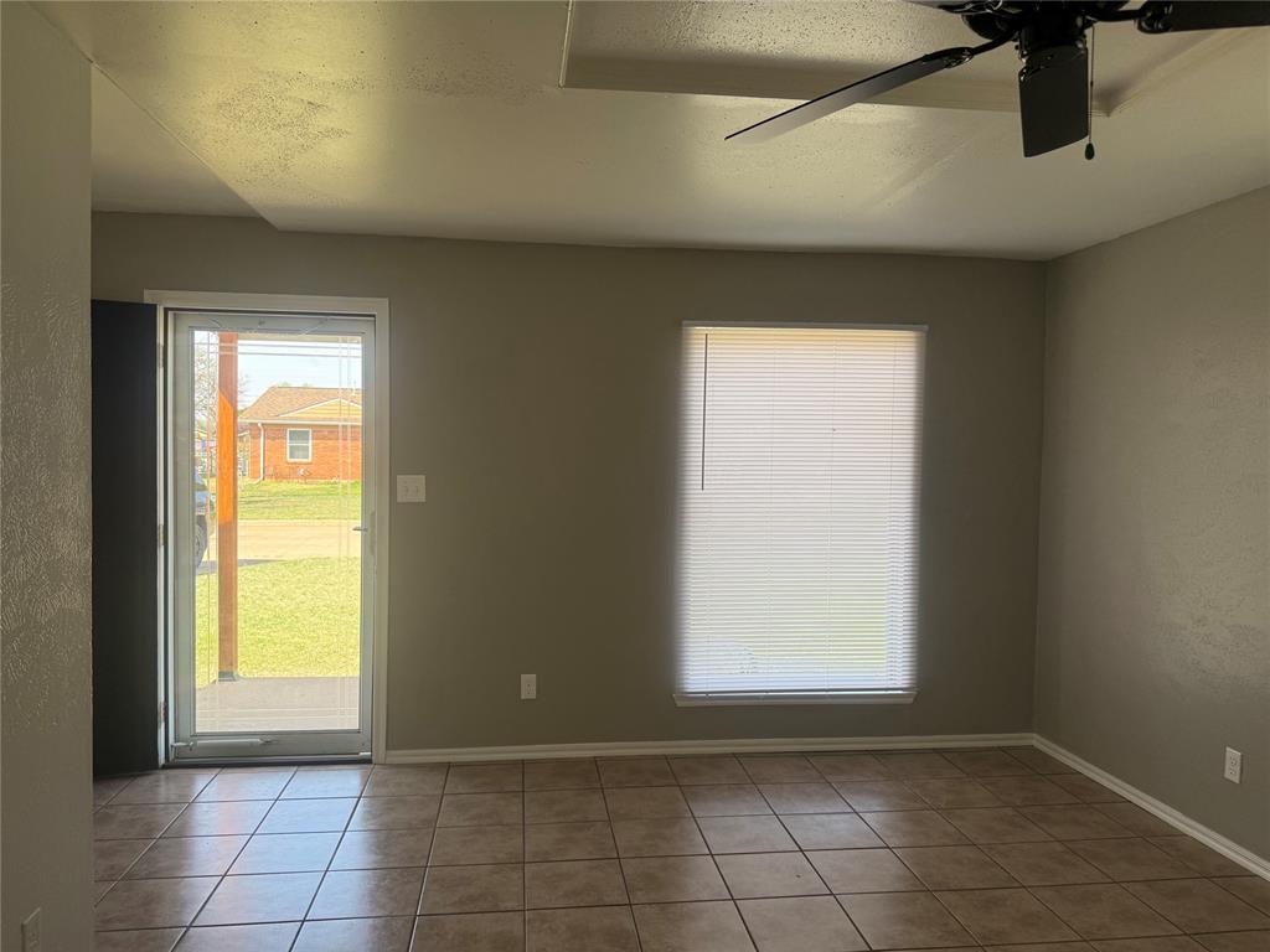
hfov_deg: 71.6
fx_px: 881
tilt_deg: -1.6
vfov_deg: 56.8
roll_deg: -0.6
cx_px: 635
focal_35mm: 24
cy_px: 476
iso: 100
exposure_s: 1/464
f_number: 1.78
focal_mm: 6.76
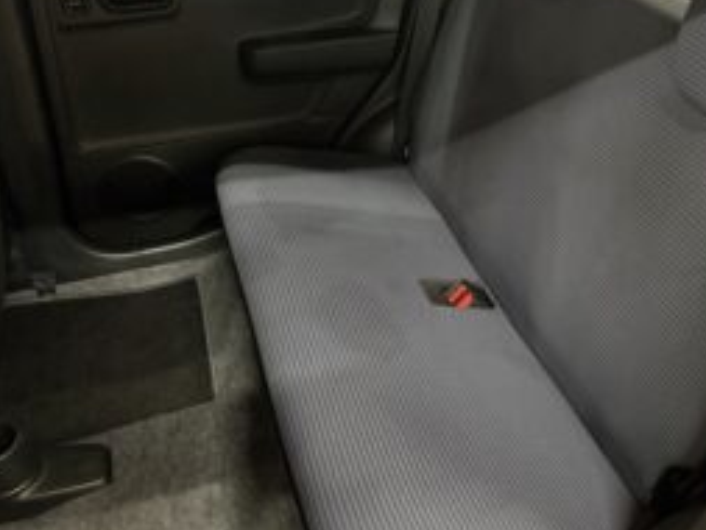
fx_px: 735
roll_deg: -3.8
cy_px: 241
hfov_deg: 50.3
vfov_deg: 39.7
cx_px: 477
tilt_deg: -32.8
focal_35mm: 36
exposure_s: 1/25
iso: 800
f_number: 1.6
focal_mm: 5.96
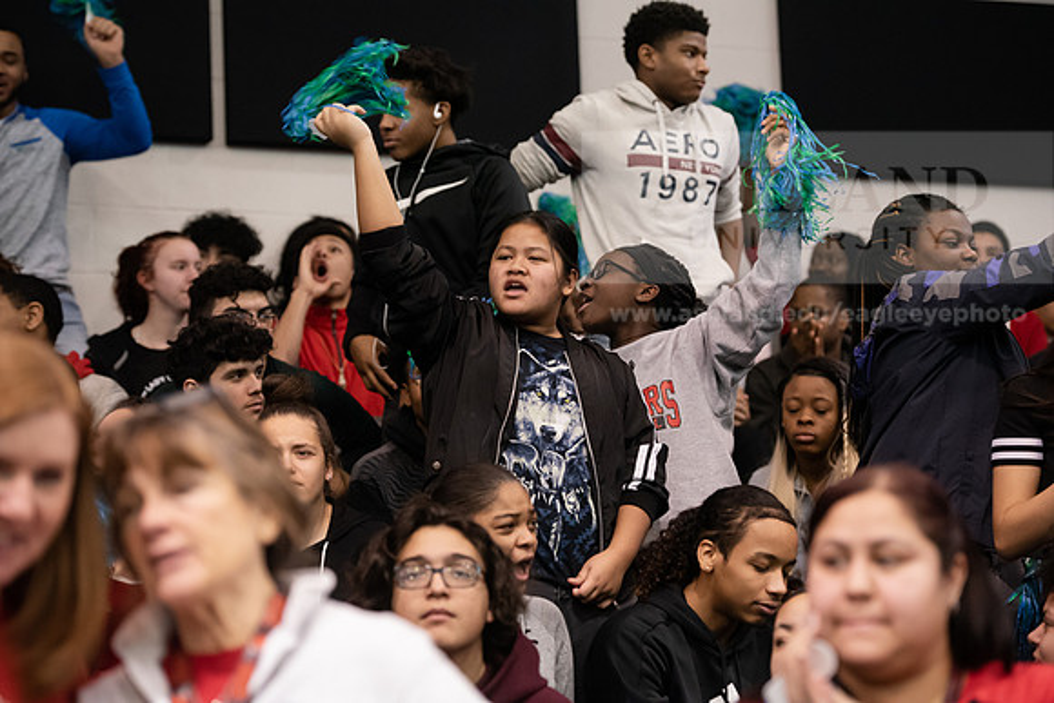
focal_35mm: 105
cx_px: 527
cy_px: 352
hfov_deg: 19.5
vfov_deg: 13.0
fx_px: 3075
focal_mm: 105
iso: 5000
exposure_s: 1/200
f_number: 3.5
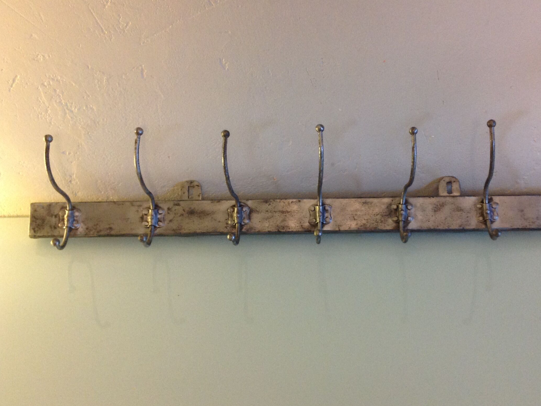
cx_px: 327
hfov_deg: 42.7
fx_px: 688
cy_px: 191
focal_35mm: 44
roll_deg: +2.2
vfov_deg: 32.9
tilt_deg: -35.8
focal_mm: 4.28
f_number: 2.4
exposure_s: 1/15
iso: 250
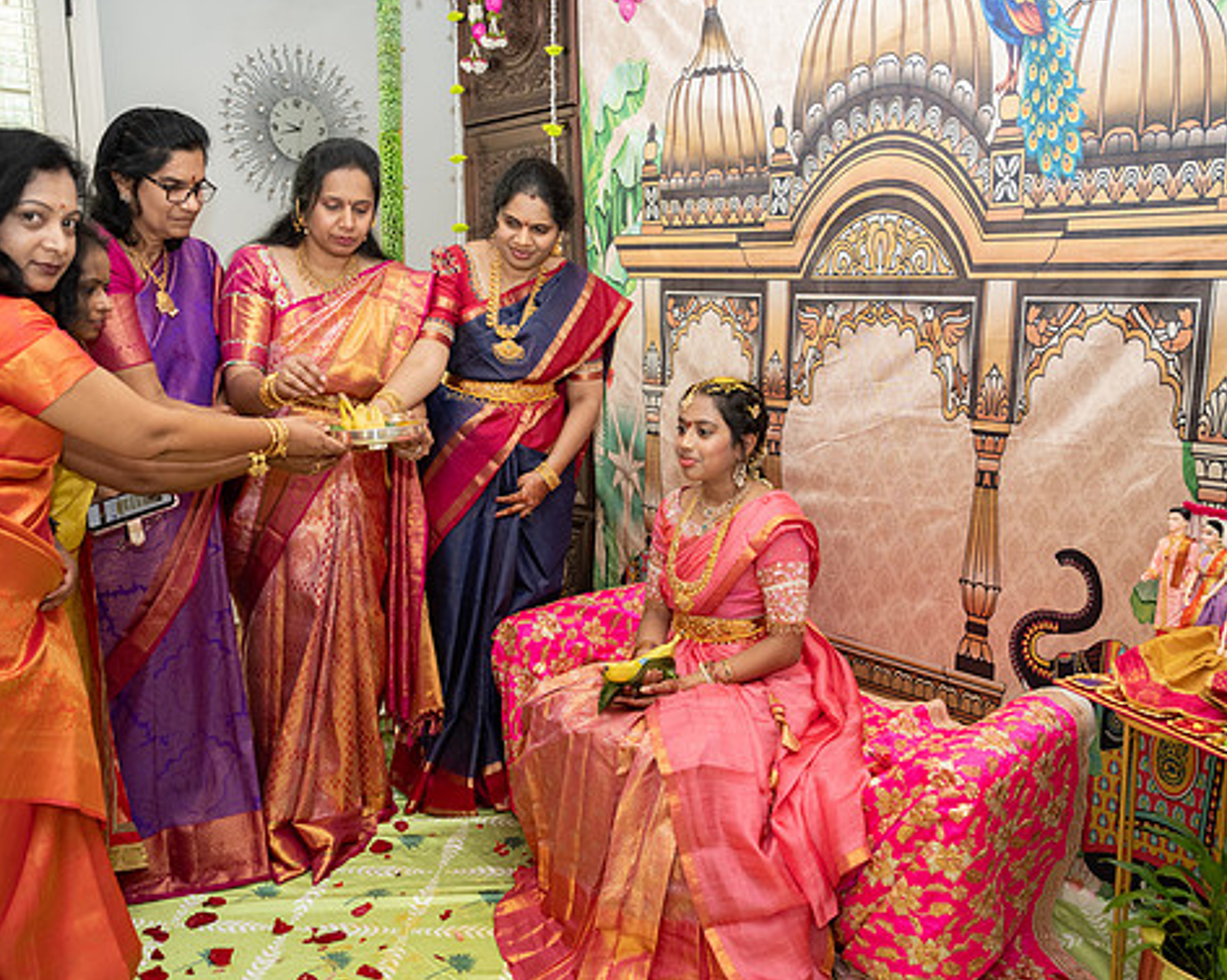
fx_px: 1125
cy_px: 489
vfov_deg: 47.1
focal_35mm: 31
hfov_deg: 57.2
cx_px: 616
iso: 800
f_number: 3.5
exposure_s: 1/160
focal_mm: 25
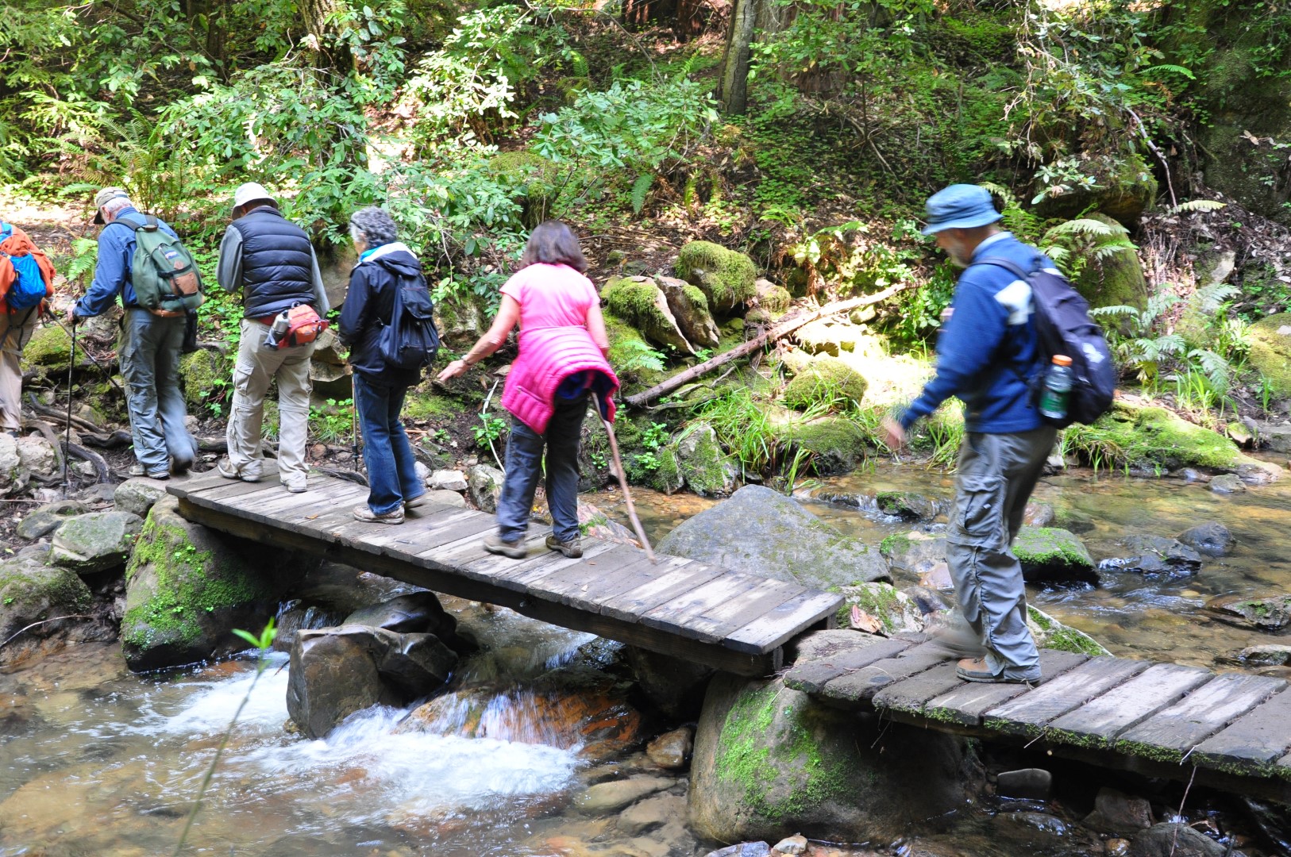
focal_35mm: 39
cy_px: 428
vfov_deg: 34.1
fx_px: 1397
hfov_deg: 49.6
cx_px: 646
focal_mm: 26
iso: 800
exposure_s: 1/20
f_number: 6.3
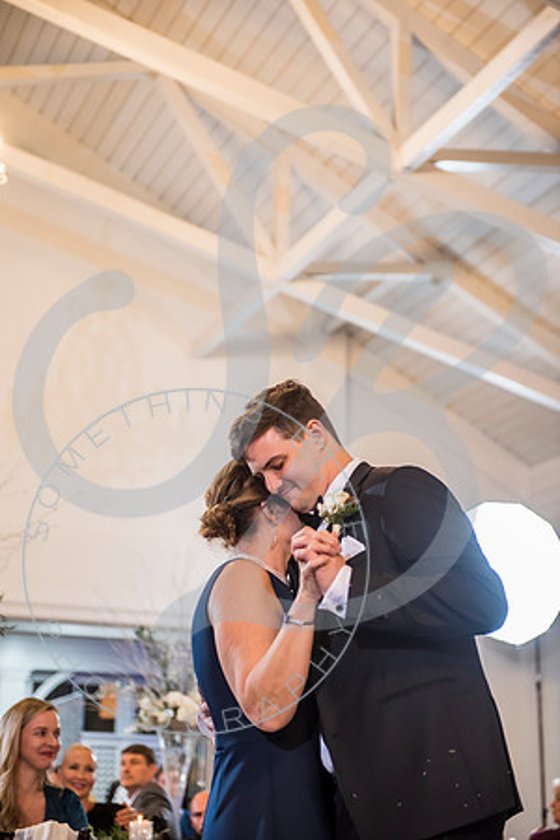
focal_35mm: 70
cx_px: 280
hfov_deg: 19.5
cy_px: 420
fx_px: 1633
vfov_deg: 28.8
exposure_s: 1/125
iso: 1600
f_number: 2.8
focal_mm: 70
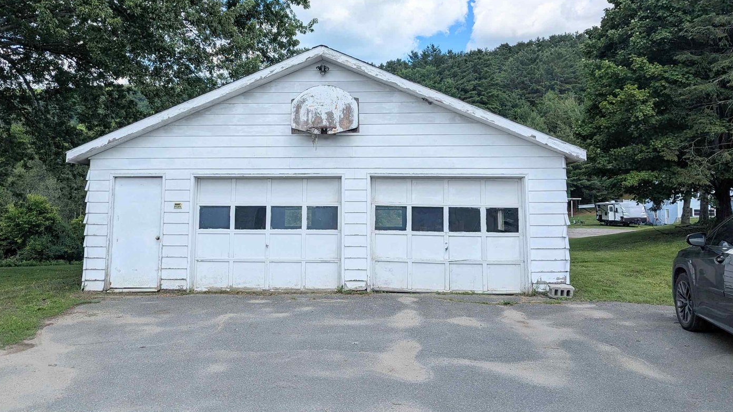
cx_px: 345
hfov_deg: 64.3
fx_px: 583
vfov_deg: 38.6
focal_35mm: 30
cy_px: 148
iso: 46
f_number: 1.85
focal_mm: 6.81
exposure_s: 1/3058
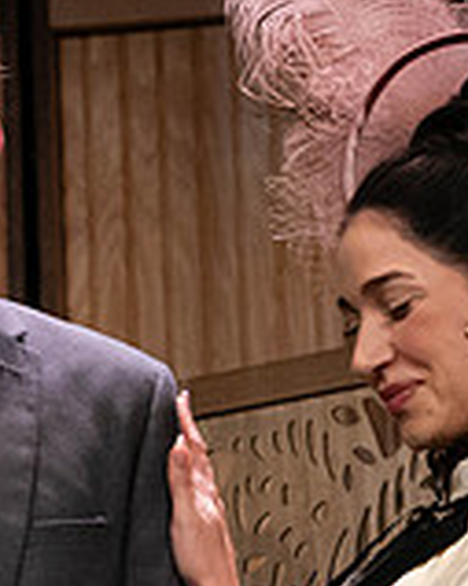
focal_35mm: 430
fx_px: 7452
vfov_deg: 4.5
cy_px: 449
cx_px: 175
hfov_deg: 3.6
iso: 4000
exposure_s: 1/400
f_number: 6.3
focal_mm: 103
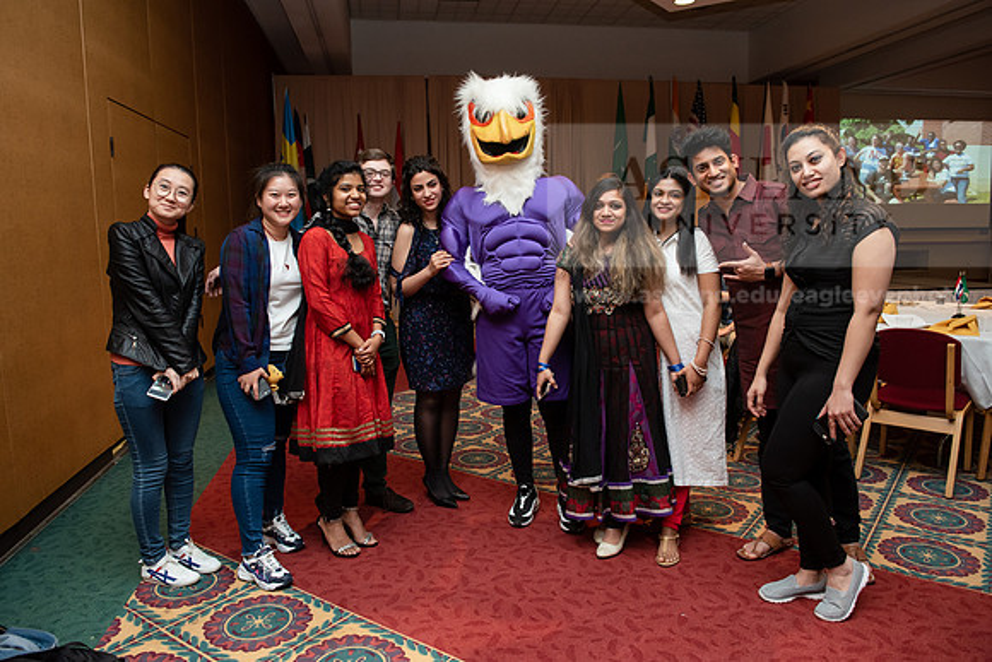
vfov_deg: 49.6
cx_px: 496
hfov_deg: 69.4
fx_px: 717
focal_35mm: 26
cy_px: 331
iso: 1600
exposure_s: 1/160
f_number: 5
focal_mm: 26
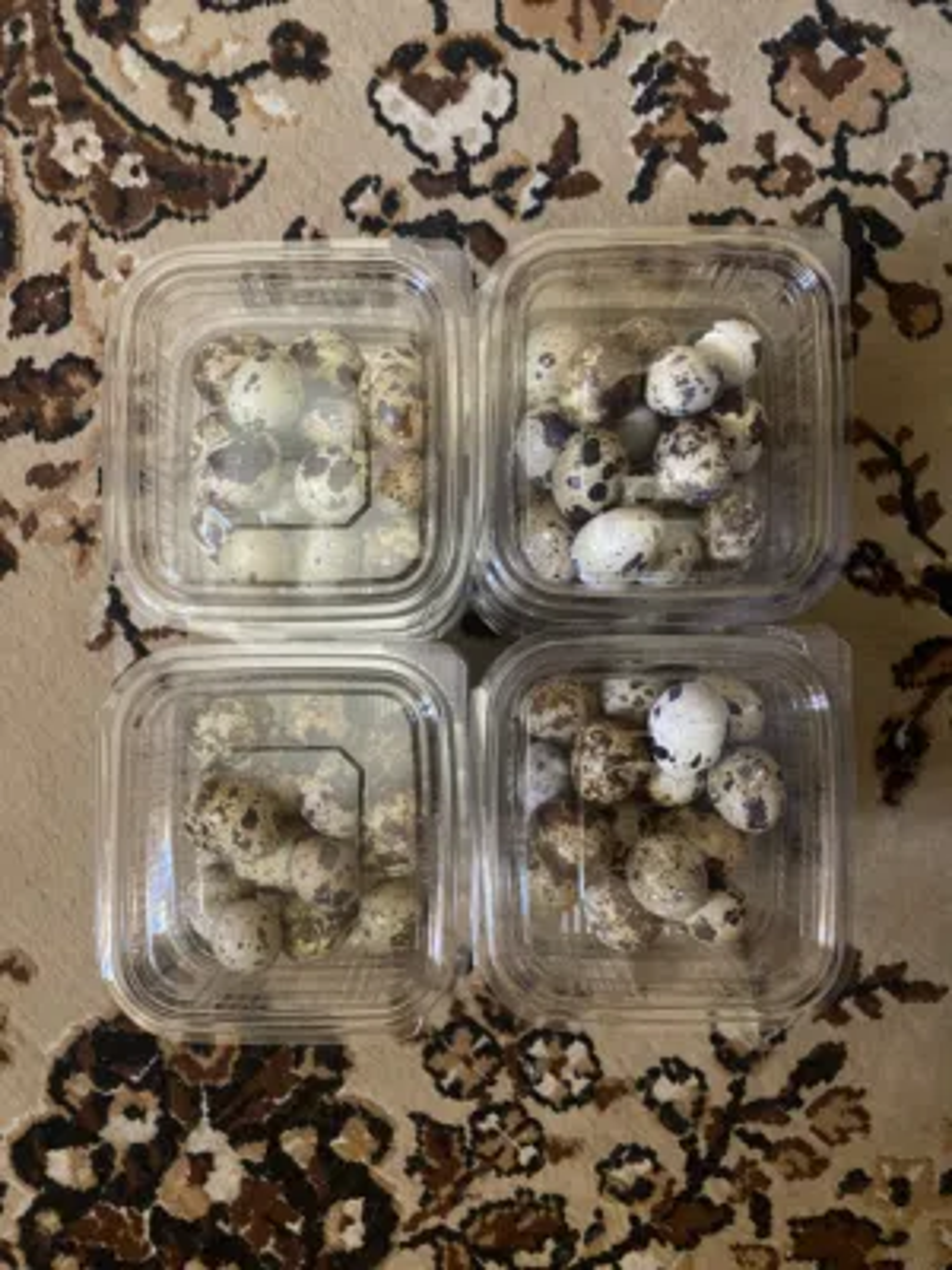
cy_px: 635
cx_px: 476
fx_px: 953
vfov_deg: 67.3
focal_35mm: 26
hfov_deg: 53.1
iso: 640
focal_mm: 4.25
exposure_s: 1/30
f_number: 1.8
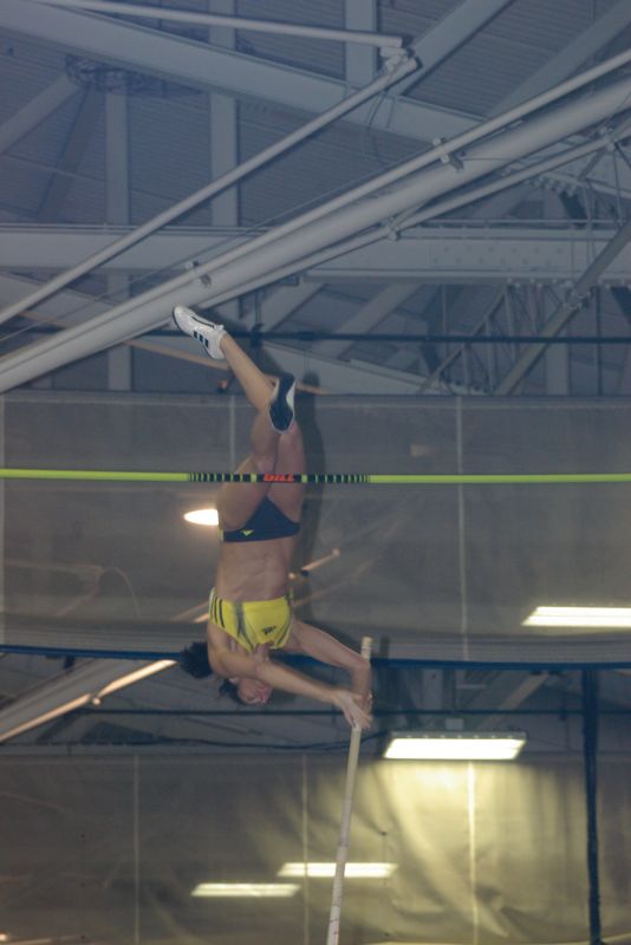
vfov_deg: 8.6
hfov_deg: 5.7
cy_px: 472
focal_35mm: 240
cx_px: 316
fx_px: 6304
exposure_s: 1/125
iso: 800
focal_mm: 160
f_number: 6.3
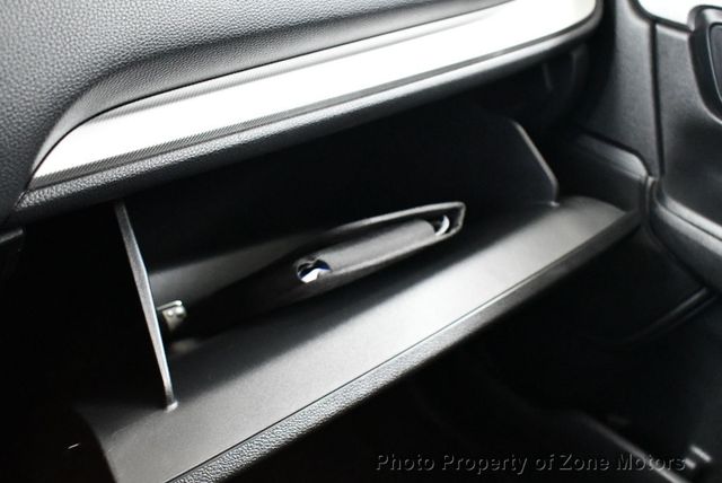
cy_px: 242
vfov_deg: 36.9
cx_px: 361
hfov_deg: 53.1
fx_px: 723
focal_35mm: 36
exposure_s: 1/60
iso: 8000
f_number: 3.5
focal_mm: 18
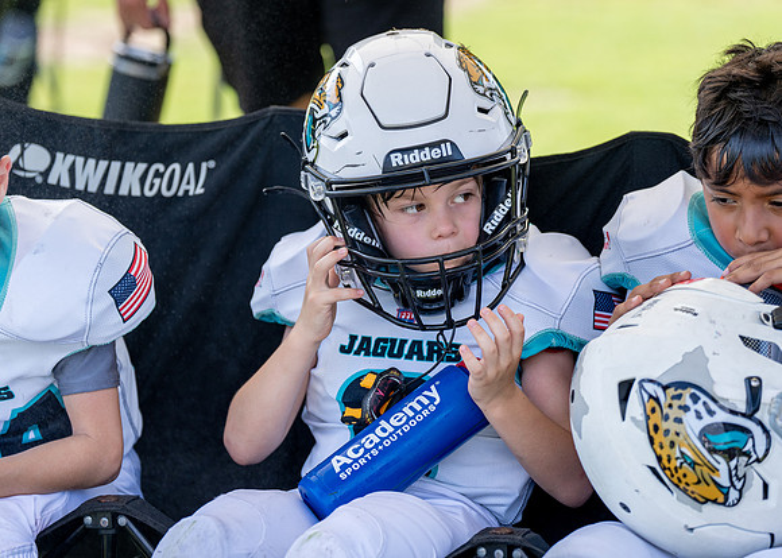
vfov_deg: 9.7
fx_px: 3292
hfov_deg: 13.5
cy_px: 235
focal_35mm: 148
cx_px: 422
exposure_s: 1/1000
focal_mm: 121
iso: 160
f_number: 2.8
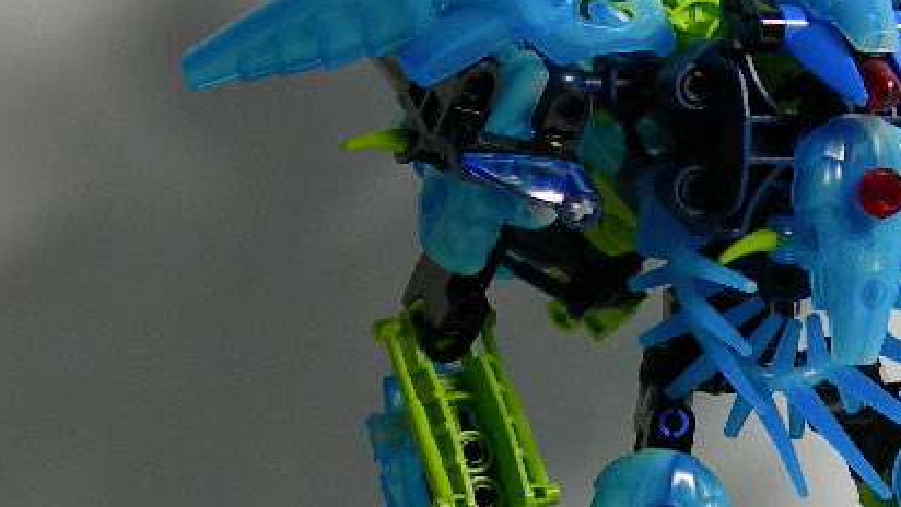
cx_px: 759
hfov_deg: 20.4
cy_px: 441
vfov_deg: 11.7
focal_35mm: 103
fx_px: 2461
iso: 50
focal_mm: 7.8
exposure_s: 1/40
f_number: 2.8
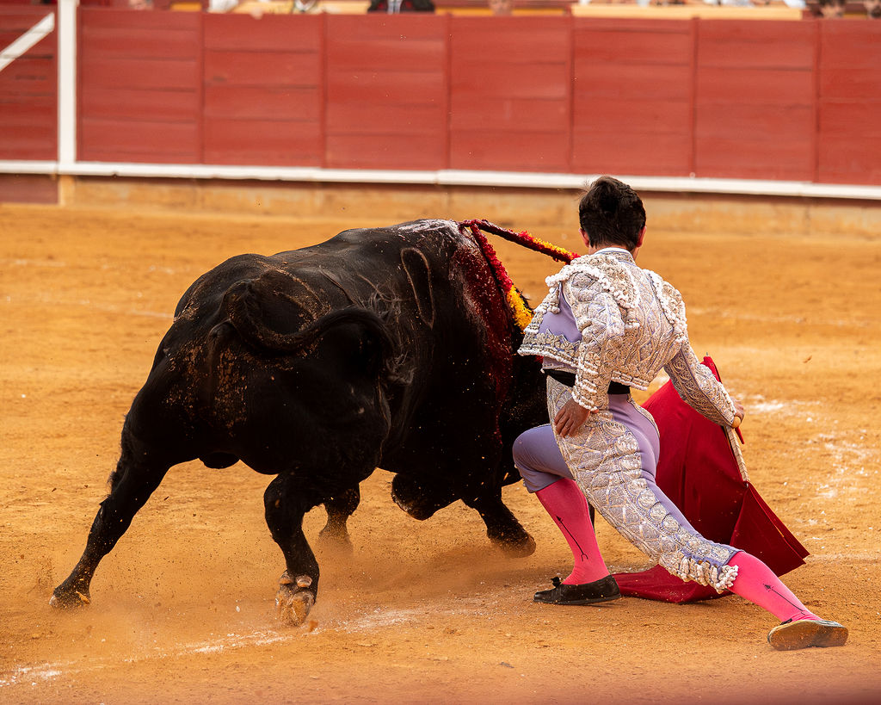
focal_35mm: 179
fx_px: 4660
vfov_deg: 8.6
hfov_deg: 10.8
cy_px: 352
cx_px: 481
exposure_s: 1/1000
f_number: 5.6
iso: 5000
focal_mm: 158.7
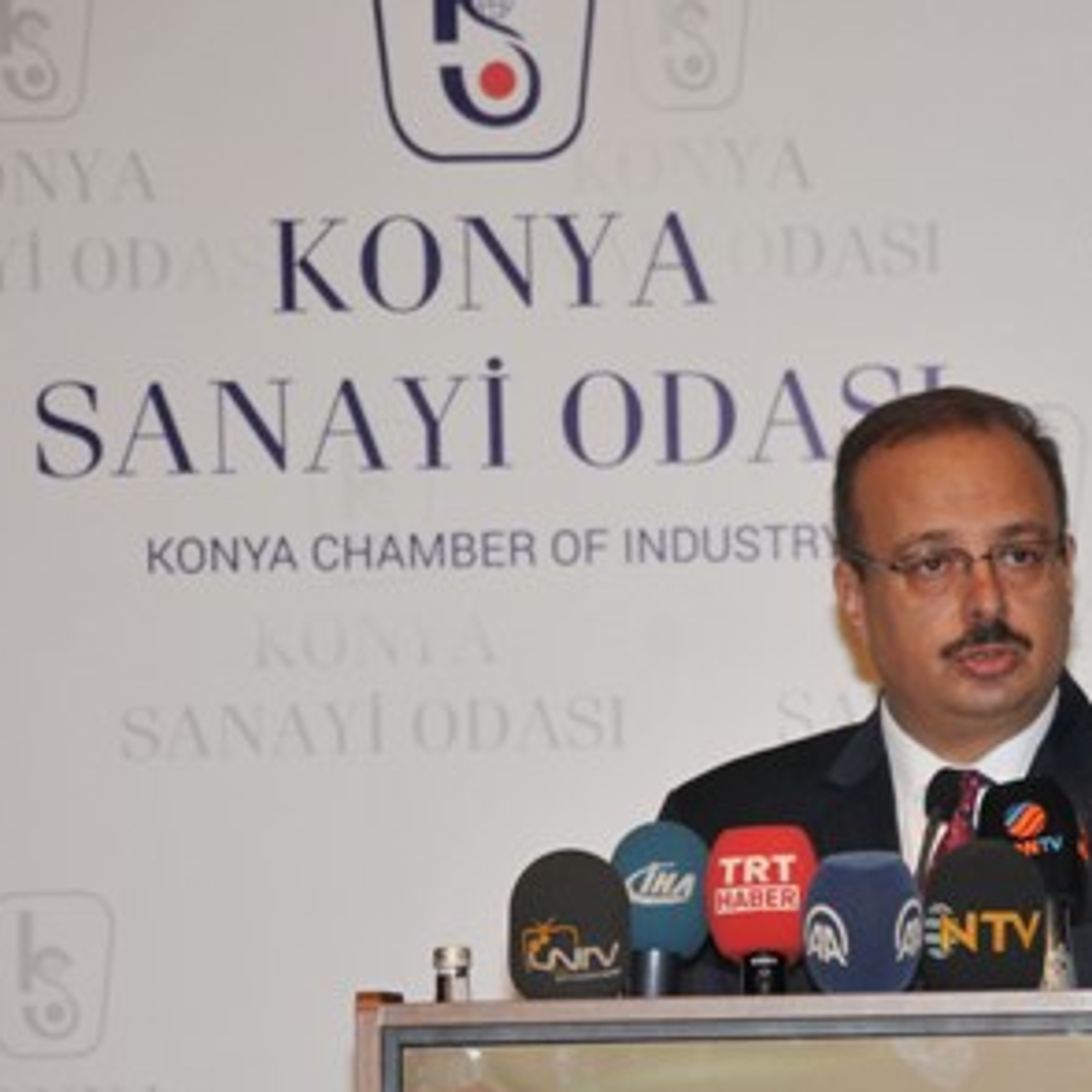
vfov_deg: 4.5
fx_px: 13812
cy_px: 579
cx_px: 955
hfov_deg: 4.5
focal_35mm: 387
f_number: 5.6
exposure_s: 1/80
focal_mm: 140
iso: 500
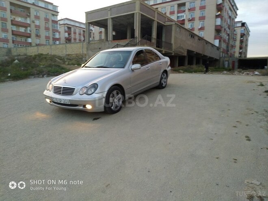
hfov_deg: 71.6
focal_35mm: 24
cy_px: 100
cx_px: 134
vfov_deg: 56.8
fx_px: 186
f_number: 1.9
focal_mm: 3.94
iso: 122
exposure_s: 1/33
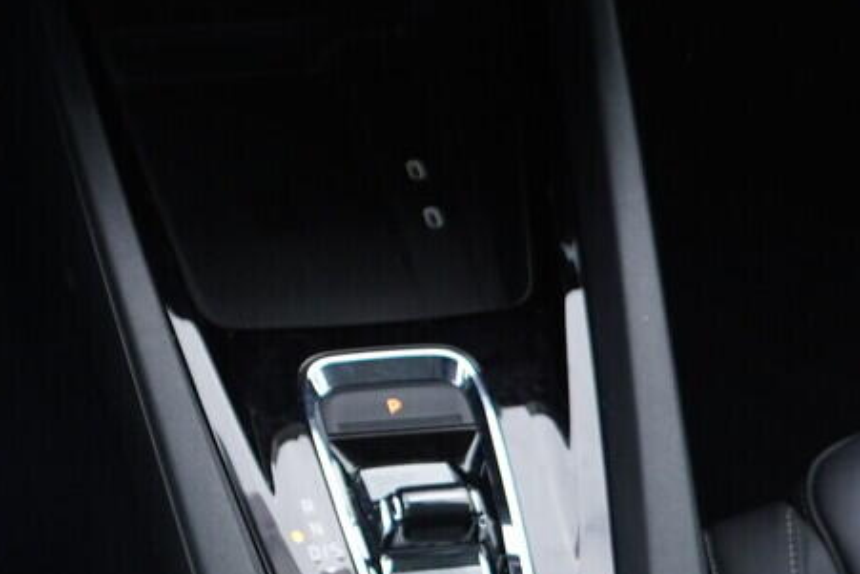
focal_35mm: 115
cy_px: -114
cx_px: -297
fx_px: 2748
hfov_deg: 16.7
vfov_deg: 11.7
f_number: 2.8
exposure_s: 1/40
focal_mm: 24
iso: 250
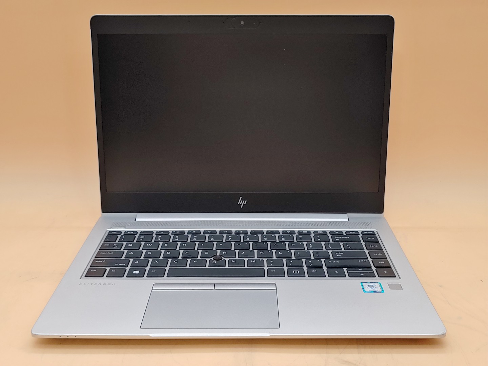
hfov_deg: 47.9
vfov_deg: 36.8
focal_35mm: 39
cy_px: 183
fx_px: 550
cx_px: 244
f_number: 1.8
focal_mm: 4.36
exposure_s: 1/83
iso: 50
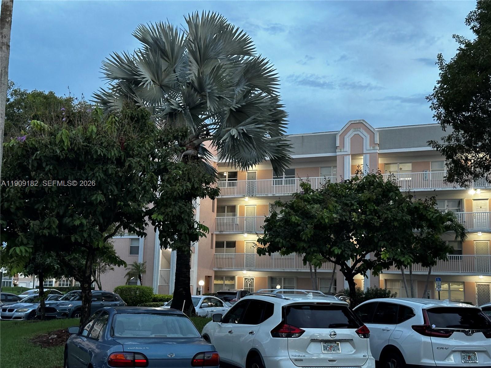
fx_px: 681
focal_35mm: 48
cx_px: 246
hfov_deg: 39.7
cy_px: 184
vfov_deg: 30.3
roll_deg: -1.3
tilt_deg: +9.9
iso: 200
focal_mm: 6.86
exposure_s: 1/40
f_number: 1.78
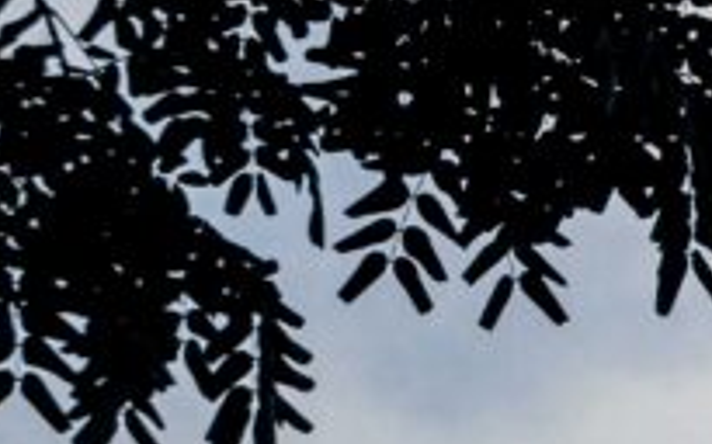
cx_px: 1417
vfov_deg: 5.2
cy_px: 1096
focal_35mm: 244
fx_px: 4733
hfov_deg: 8.2
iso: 100
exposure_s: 1/125
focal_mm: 48
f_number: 11
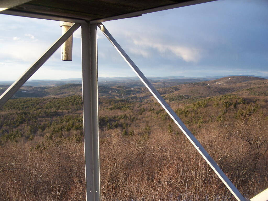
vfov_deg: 36.0
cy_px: 100
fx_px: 310
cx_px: 134
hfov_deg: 46.8
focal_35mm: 40
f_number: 2.8
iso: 80
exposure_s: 1/200
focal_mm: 6.7
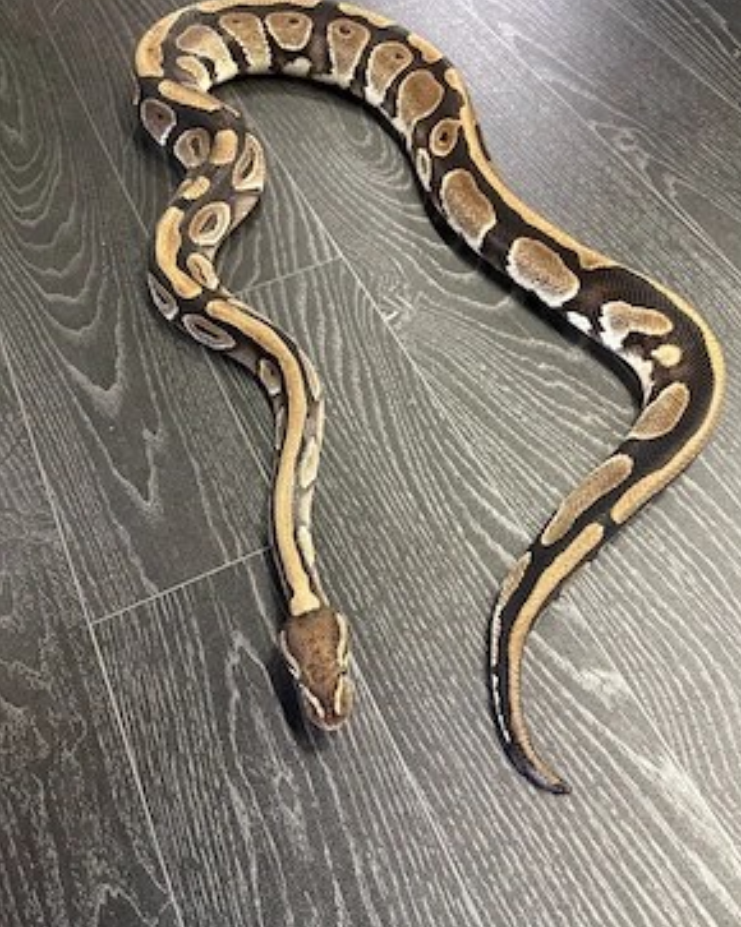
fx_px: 768
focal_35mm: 28
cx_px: 381
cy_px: 488
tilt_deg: -57.8
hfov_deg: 51.5
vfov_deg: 62.2
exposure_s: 1/50
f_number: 1.6
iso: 320
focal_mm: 5.96
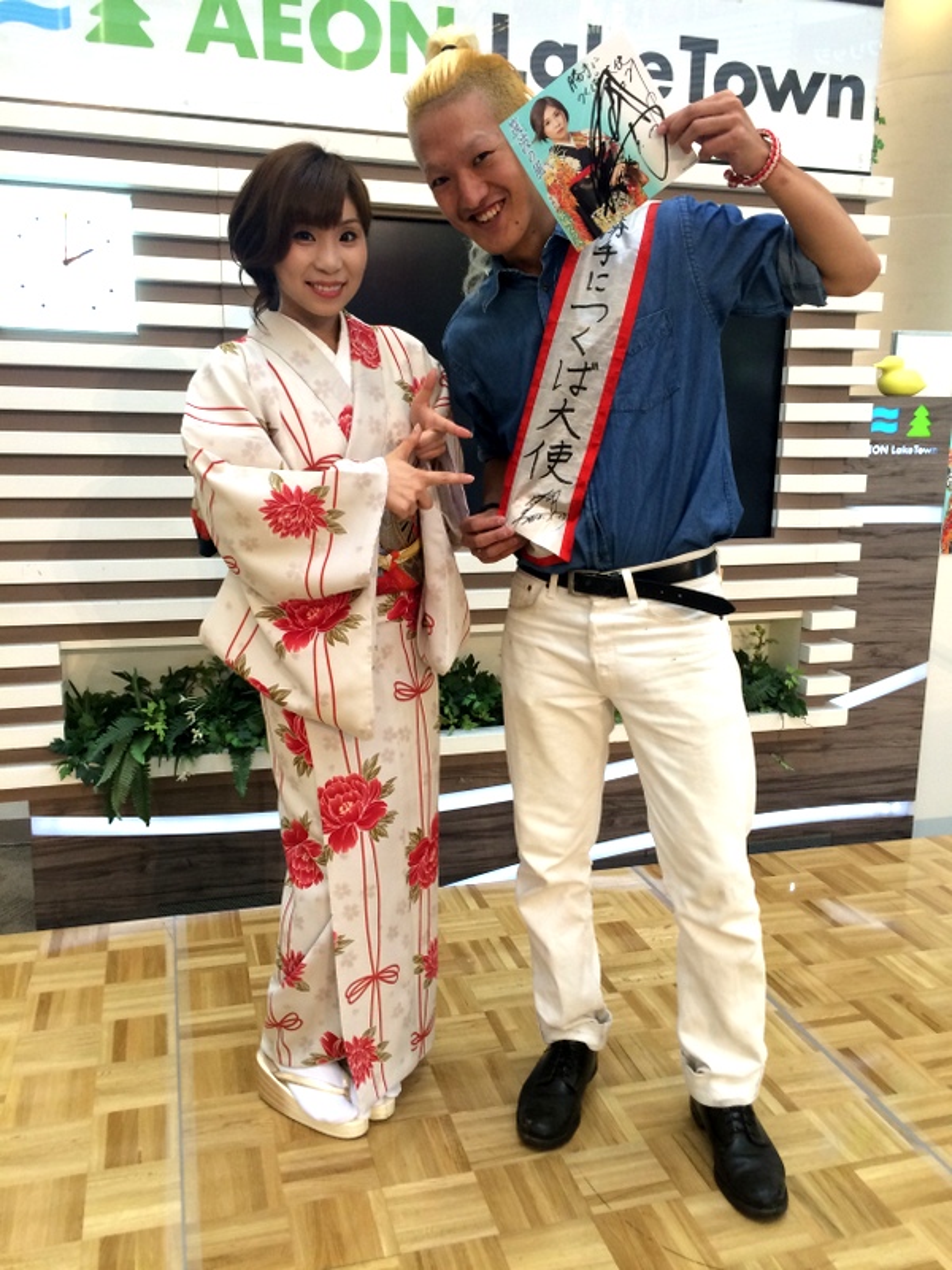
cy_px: 635
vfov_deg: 61.7
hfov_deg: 48.2
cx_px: 476
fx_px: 1063
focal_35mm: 29
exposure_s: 1/33
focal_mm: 4.15
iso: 50
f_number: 2.2
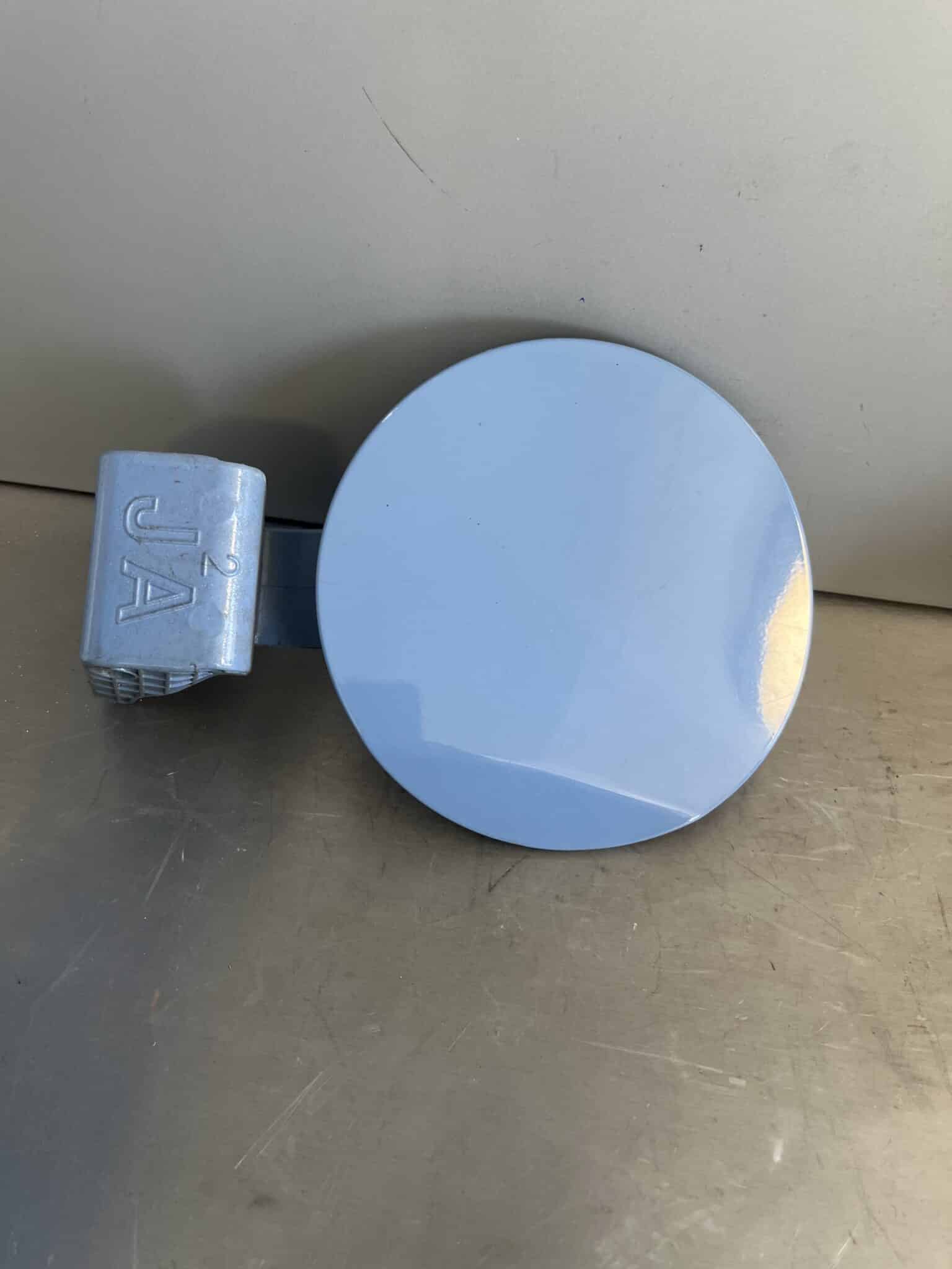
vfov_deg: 67.3
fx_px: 953
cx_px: 476
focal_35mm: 26
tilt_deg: -46.8
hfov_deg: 53.1
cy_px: 634
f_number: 1.6
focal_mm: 5.1
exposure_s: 1/121
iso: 125
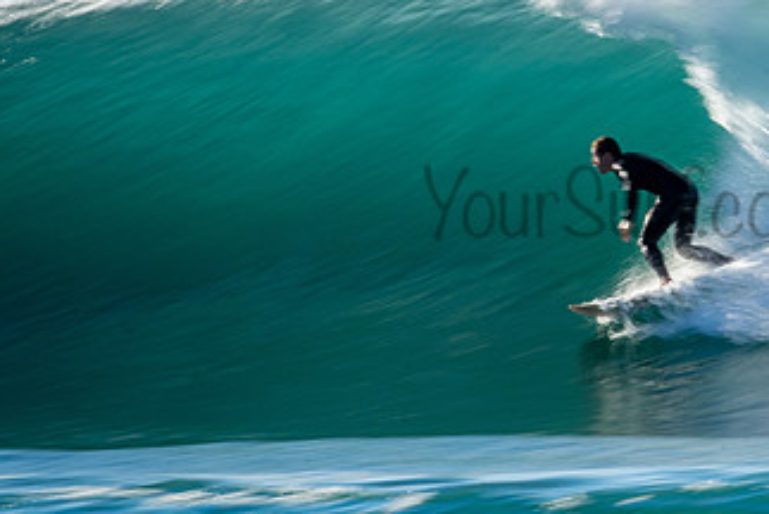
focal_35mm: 1346
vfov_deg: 1.0
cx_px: 669
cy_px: 182
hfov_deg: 1.5
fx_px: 28777
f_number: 25
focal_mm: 500
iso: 100
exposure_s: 1/30
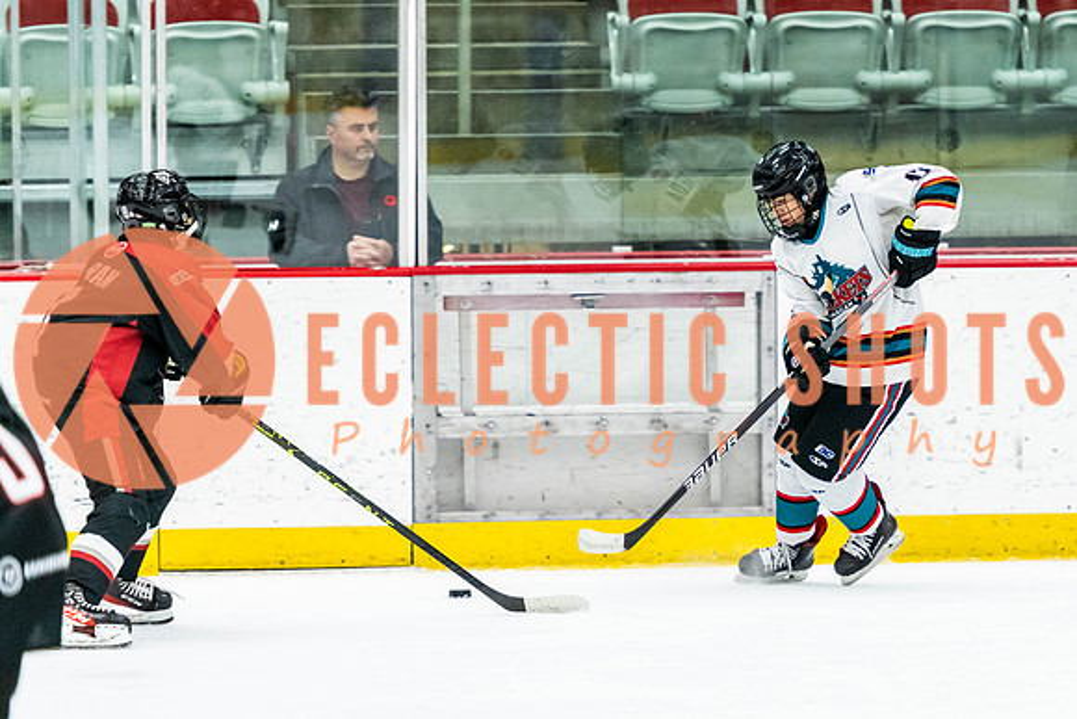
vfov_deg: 4.9
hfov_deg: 7.3
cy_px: 496
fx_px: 8390
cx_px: 881
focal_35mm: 280
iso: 2800
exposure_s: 1/640
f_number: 2.8
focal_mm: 160
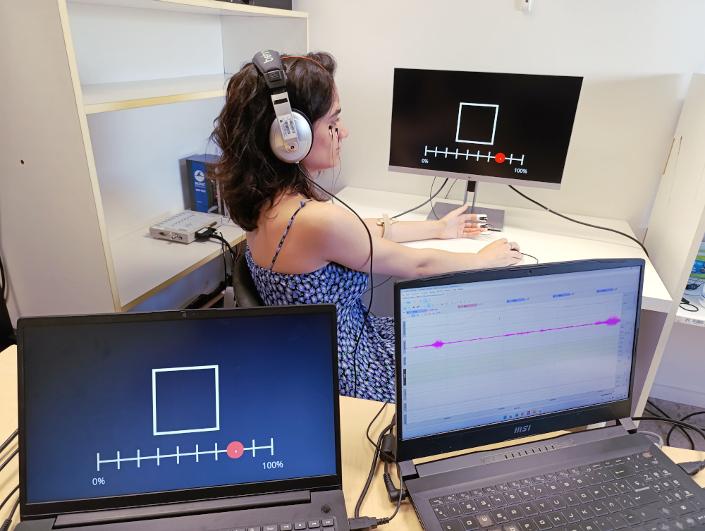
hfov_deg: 73.8
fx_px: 469
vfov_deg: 59.0
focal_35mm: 23
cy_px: 266
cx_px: 352
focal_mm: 6.14
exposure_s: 1/100
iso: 500
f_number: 1.6
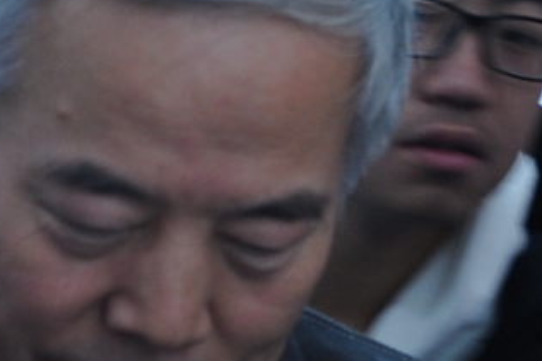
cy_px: 707
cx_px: 371
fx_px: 3641
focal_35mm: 242
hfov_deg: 8.5
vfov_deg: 5.6
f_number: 5
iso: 640
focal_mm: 36
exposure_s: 1/30
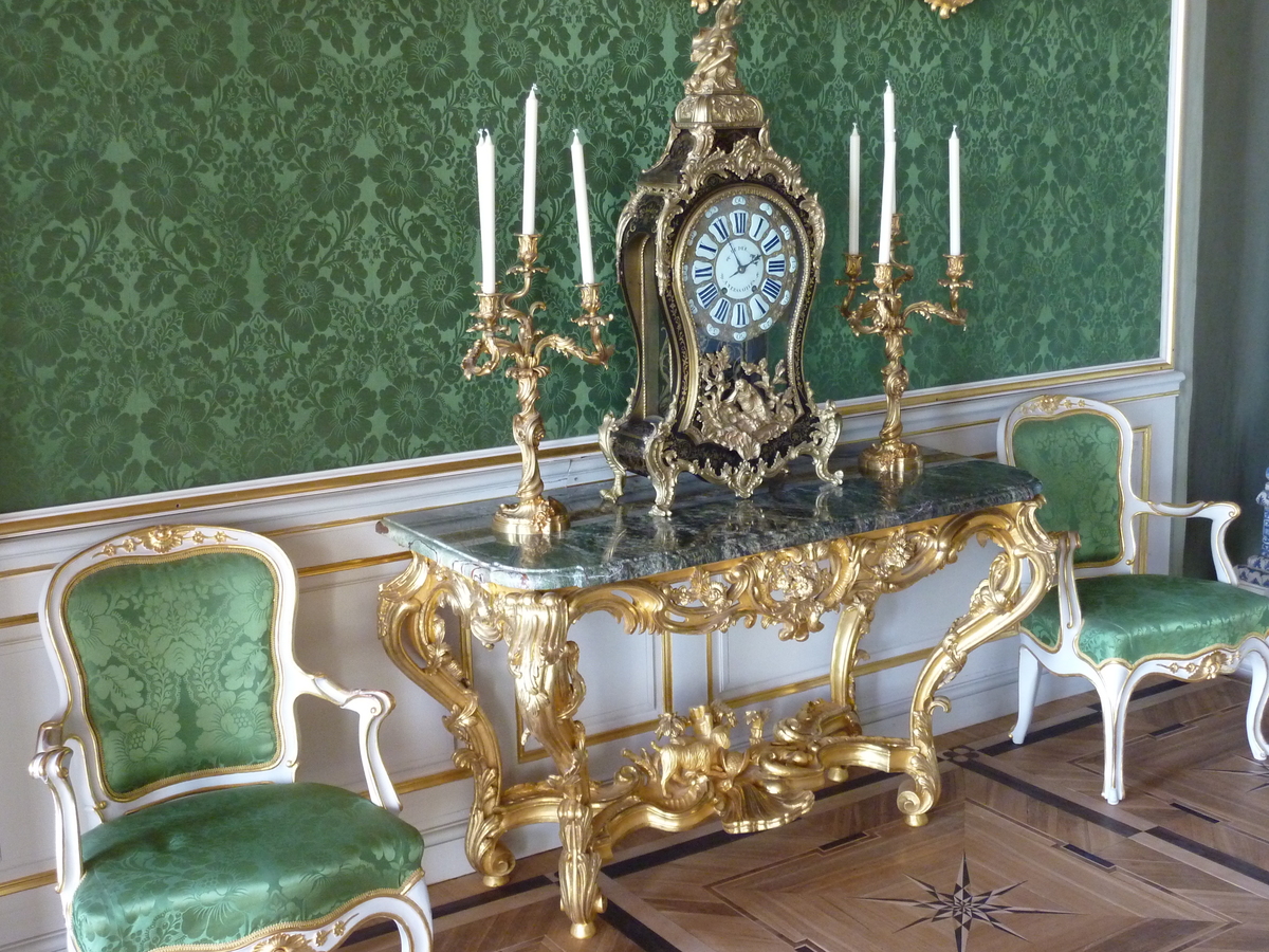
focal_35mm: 42
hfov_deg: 44.8
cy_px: 476
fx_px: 1540
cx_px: 634
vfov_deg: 34.3
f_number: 3.7
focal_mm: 6.9
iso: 400
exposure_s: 1/20
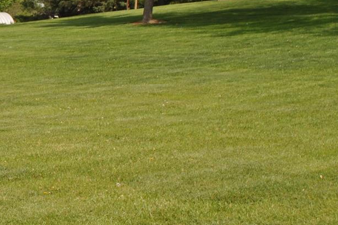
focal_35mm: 121
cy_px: 3
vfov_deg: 11.2
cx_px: -116
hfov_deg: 15.9
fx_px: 1136
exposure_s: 1/250
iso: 100
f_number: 8
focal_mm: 24
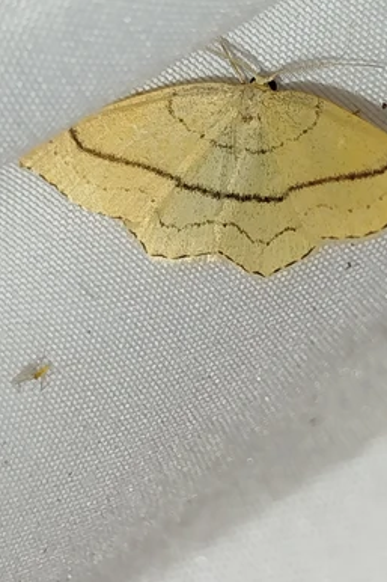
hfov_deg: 12.8
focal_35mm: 107
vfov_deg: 19.1
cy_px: 276
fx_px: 1727
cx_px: 235
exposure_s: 1/100
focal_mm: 5.31
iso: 100
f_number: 1.7
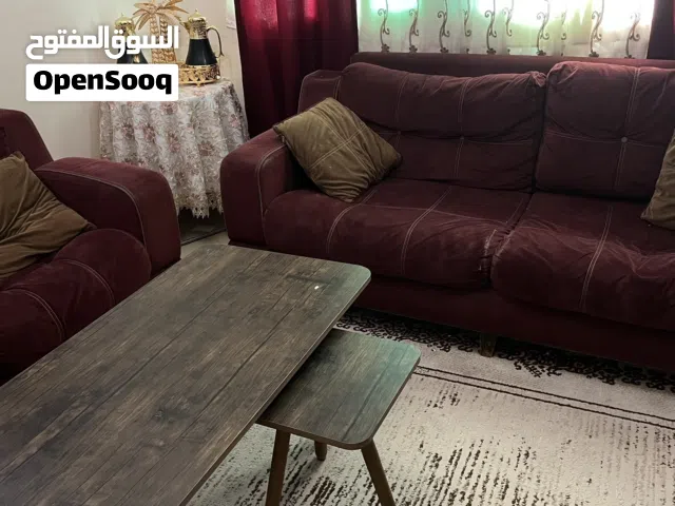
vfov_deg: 53.1
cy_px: 253
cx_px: 338
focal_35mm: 26
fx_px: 507
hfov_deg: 67.3
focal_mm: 5.1
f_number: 1.6
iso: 320
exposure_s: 1/60
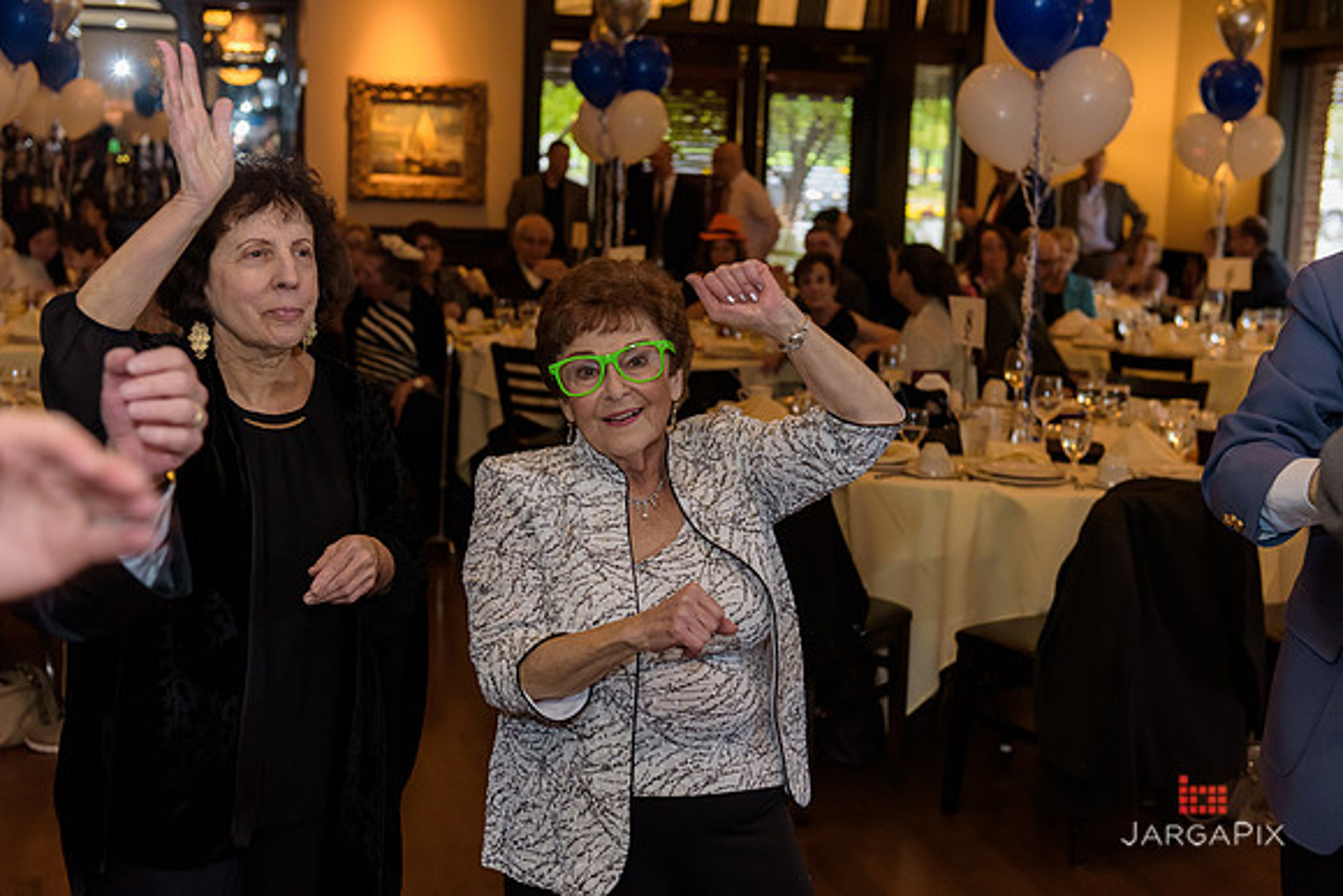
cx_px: 672
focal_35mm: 52
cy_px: 448
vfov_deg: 26.0
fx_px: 1940
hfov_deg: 38.2
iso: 1600
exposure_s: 1/125
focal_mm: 52
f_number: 3.2
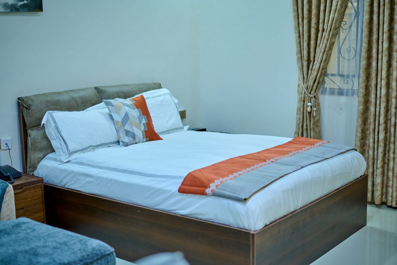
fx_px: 551
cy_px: 132
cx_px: 198
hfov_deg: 39.6
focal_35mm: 50
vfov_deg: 27.0
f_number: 2
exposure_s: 1/125
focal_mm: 50
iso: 800
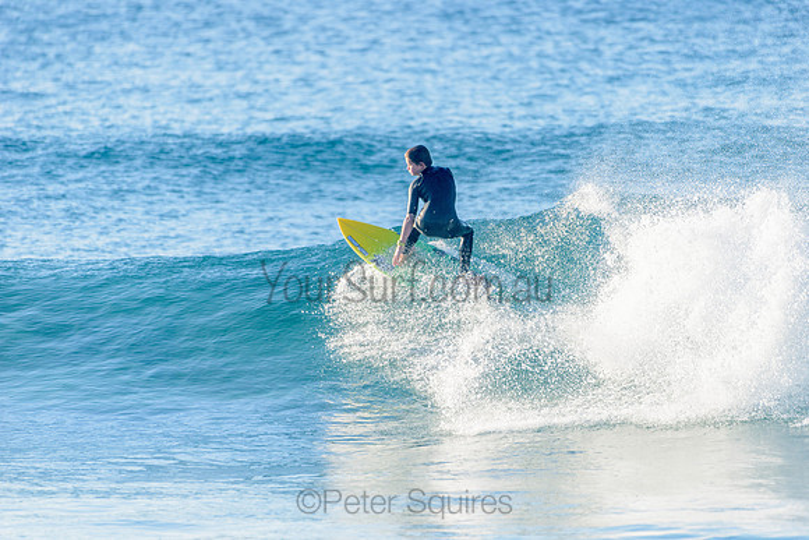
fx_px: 11238
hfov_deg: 4.1
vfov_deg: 2.8
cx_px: 404
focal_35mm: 500
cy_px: 270
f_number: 5.6
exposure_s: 1/2000
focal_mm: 500
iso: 450
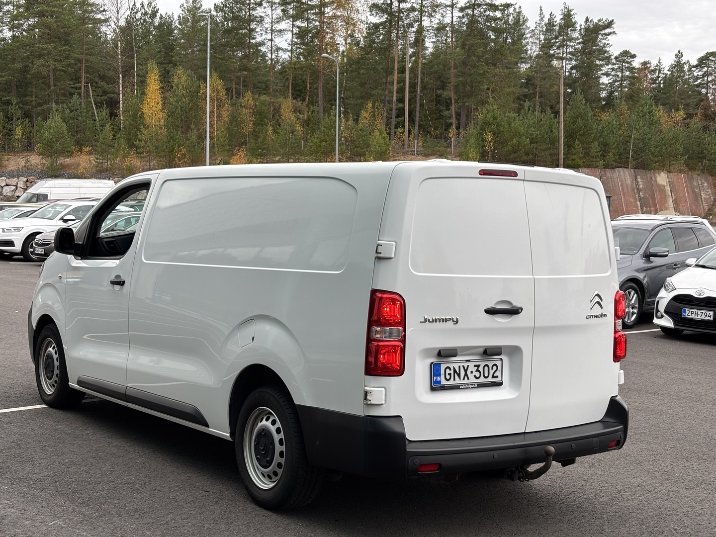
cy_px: 268
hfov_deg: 36.8
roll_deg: -1.0
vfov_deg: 28.0
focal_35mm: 52
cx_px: 358
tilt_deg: -4.0
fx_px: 1076
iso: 32
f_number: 1.6
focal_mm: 5.96
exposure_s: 1/428
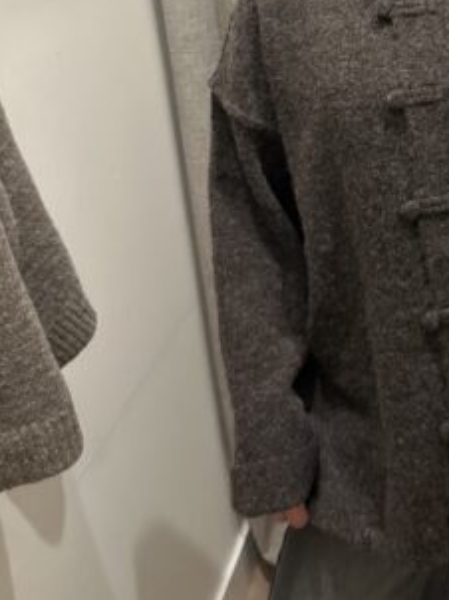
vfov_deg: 33.2
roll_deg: +4.6
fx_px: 918
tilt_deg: -13.0
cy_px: -1
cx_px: 429
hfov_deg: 26.3
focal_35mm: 53
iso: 640
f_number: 1.78
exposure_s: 1/60
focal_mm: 6.86
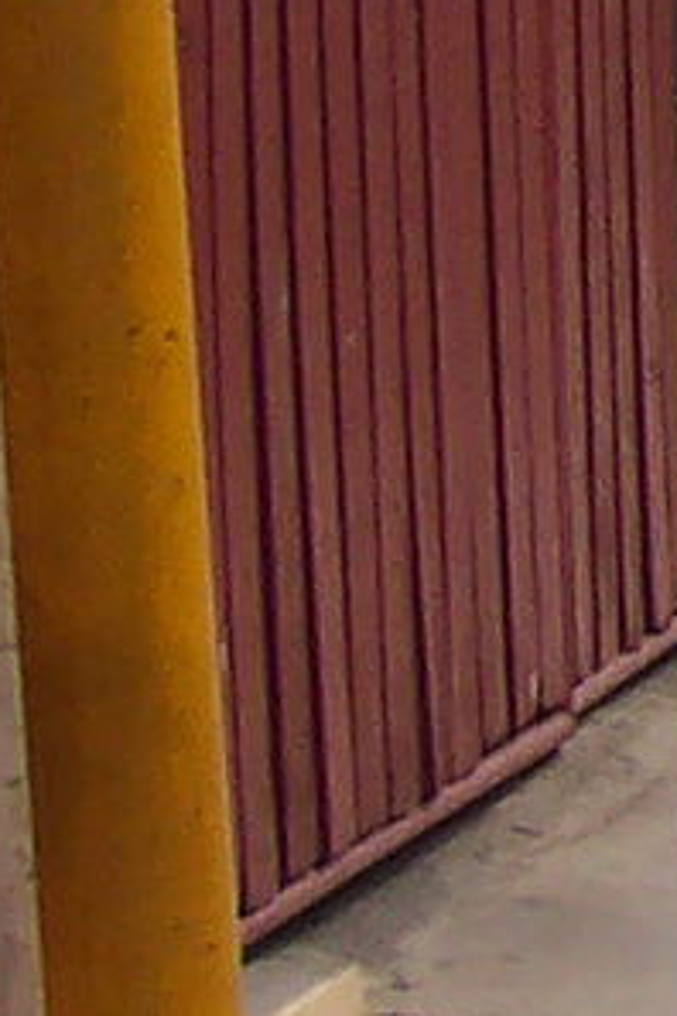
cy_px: -479
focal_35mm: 249
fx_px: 7023
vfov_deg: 8.1
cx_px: 2968
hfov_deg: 4.8
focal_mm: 5.6
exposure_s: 1/350
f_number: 5.6
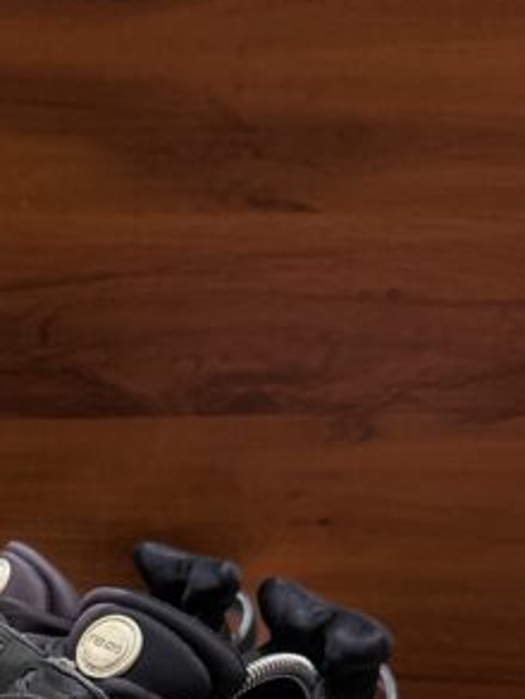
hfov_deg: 29.4
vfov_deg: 37.0
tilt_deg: -19.7
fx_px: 950
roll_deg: -0.3
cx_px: 36
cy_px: 667
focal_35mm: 47
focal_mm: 6.76
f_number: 1.78
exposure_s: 1/50
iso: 320
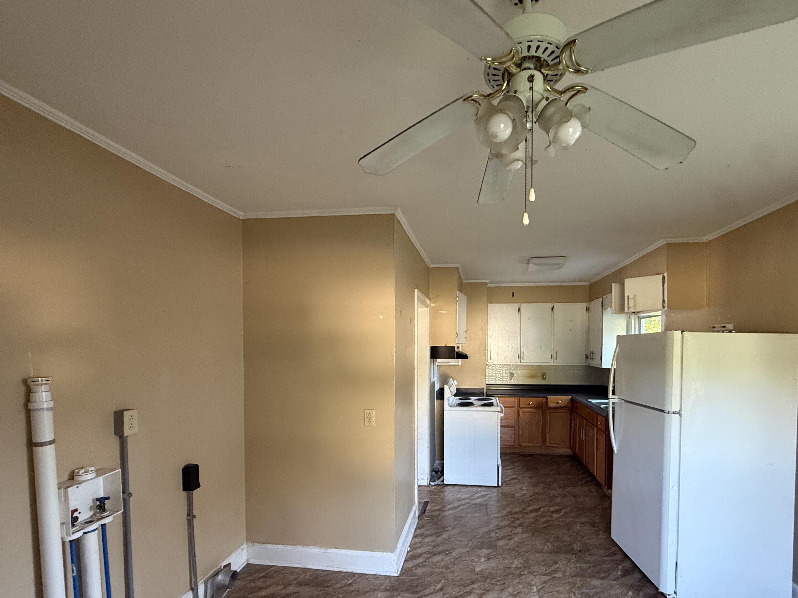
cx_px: 436
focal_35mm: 17
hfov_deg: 90.8
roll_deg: +0.0
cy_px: 359
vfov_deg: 73.9
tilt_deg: -1.3
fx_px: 392
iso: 400
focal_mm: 2.22
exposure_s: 1/60
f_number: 2.2
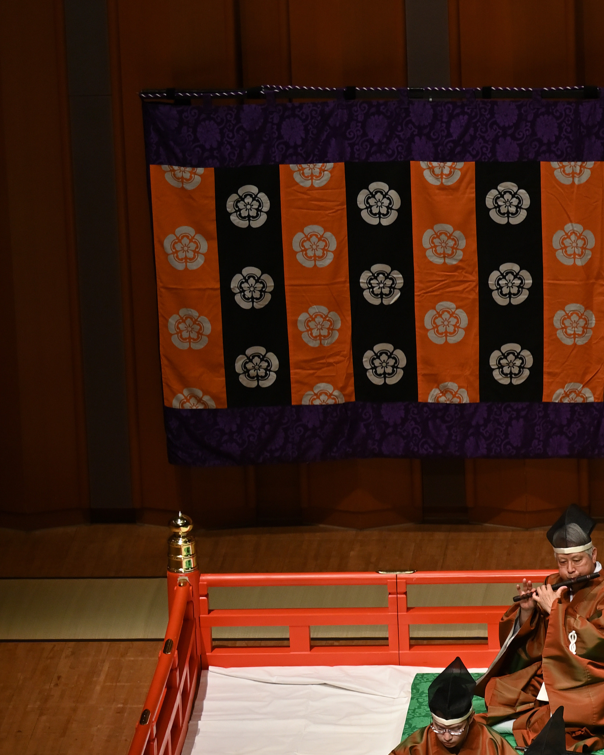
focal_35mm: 327
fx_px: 7308
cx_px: 1046
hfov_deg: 4.7
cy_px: 729
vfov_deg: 5.9
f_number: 4
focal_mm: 120
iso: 640
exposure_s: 1/80
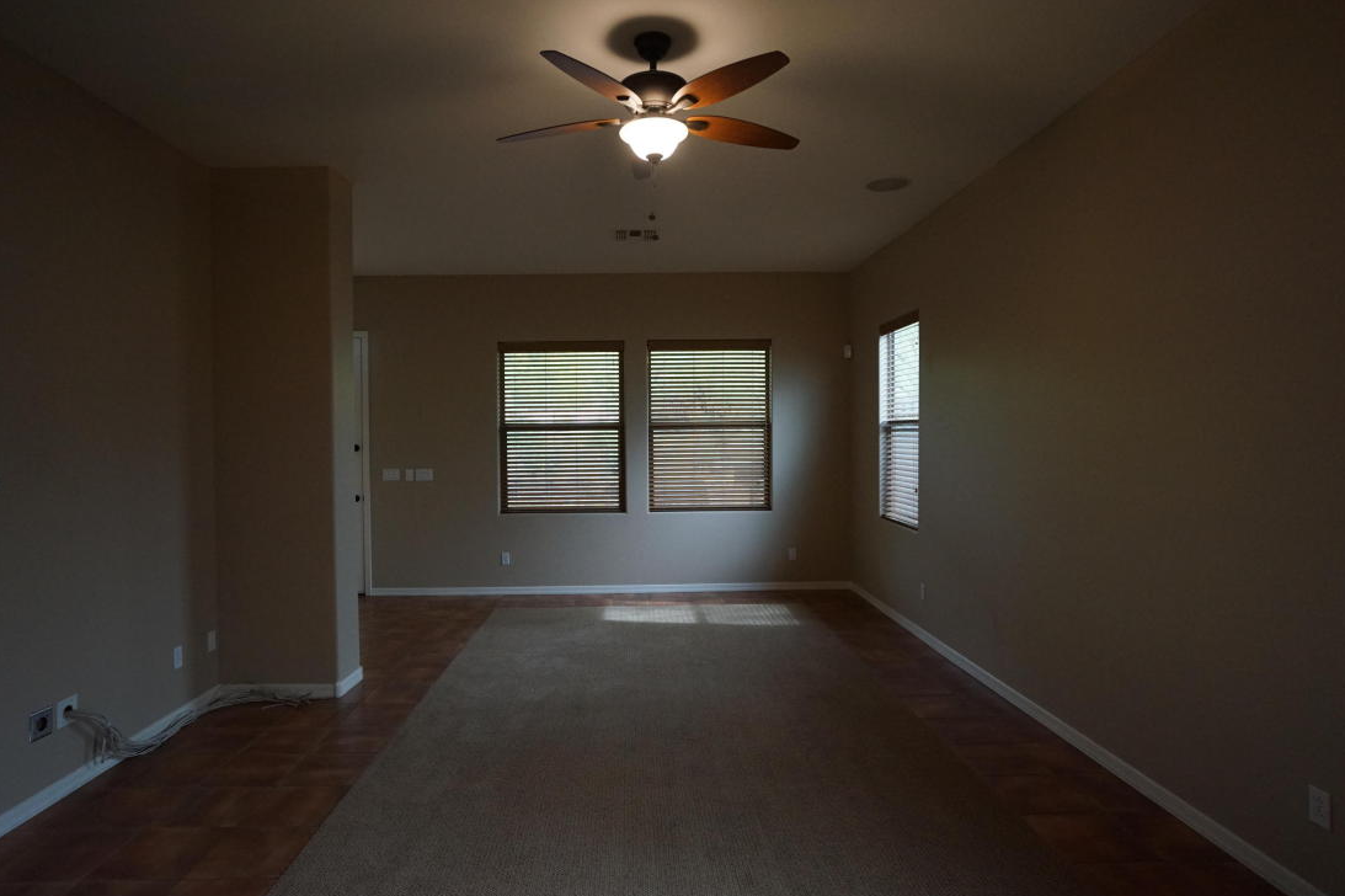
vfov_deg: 61.9
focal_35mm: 20
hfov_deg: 83.9
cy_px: 441
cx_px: 642
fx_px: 747
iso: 3200
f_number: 4
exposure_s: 1/160
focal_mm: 19
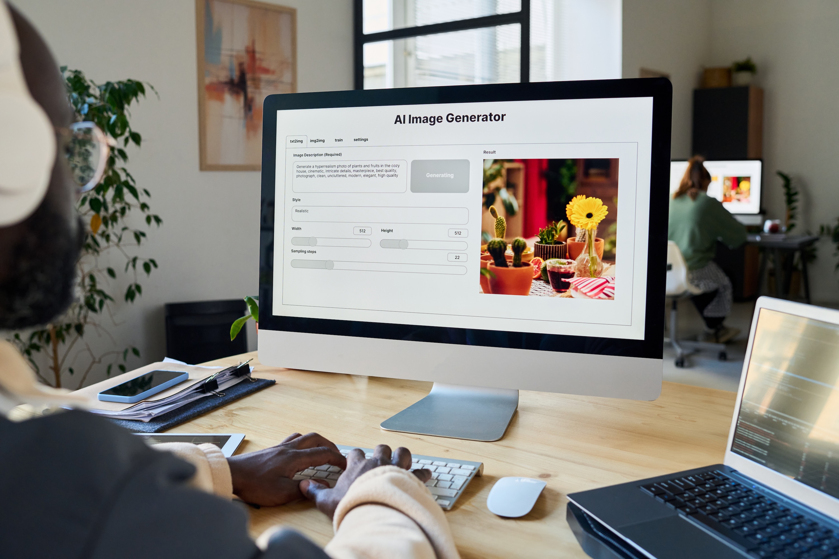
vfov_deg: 37.9
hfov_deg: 54.4
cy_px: 280
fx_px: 816
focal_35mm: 35
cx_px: 420
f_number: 4.5
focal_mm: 35
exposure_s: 1/125
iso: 1000
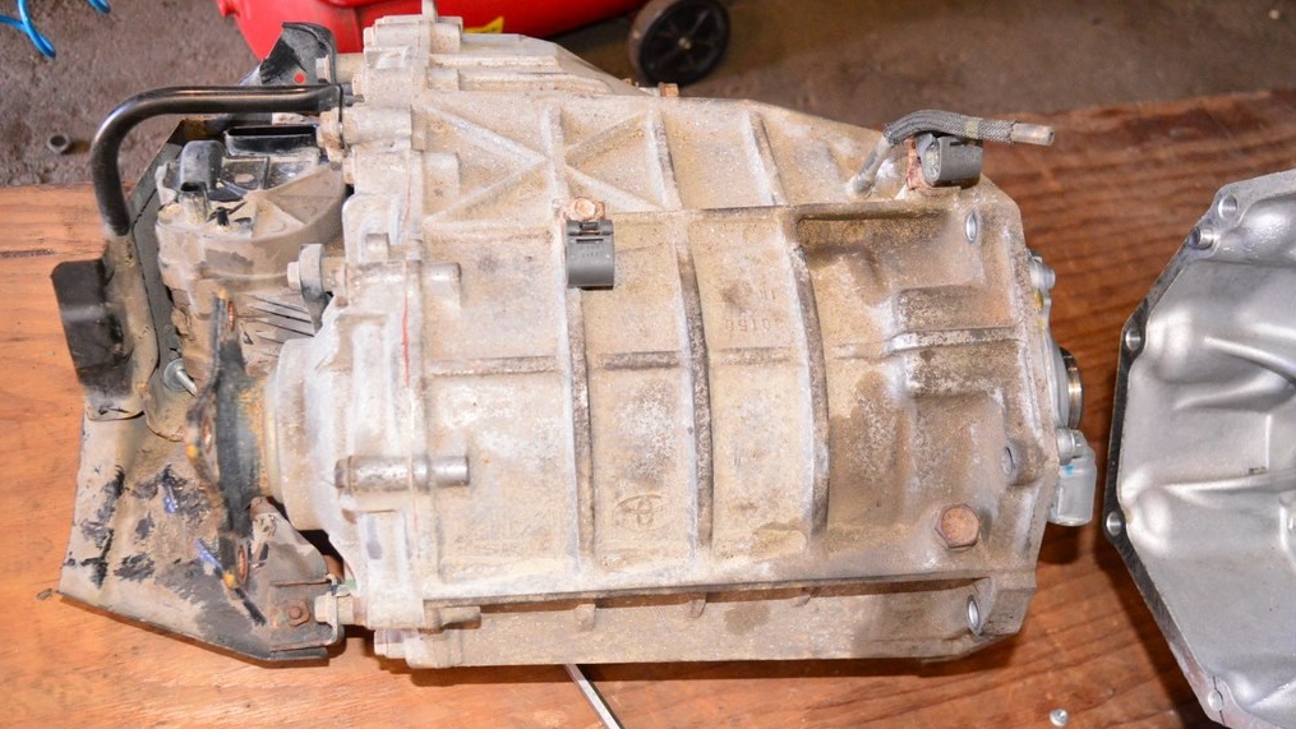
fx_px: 1306
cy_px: 393
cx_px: 646
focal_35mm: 38
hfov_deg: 52.8
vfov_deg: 31.2
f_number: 5
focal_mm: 24
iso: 3200
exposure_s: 1/200
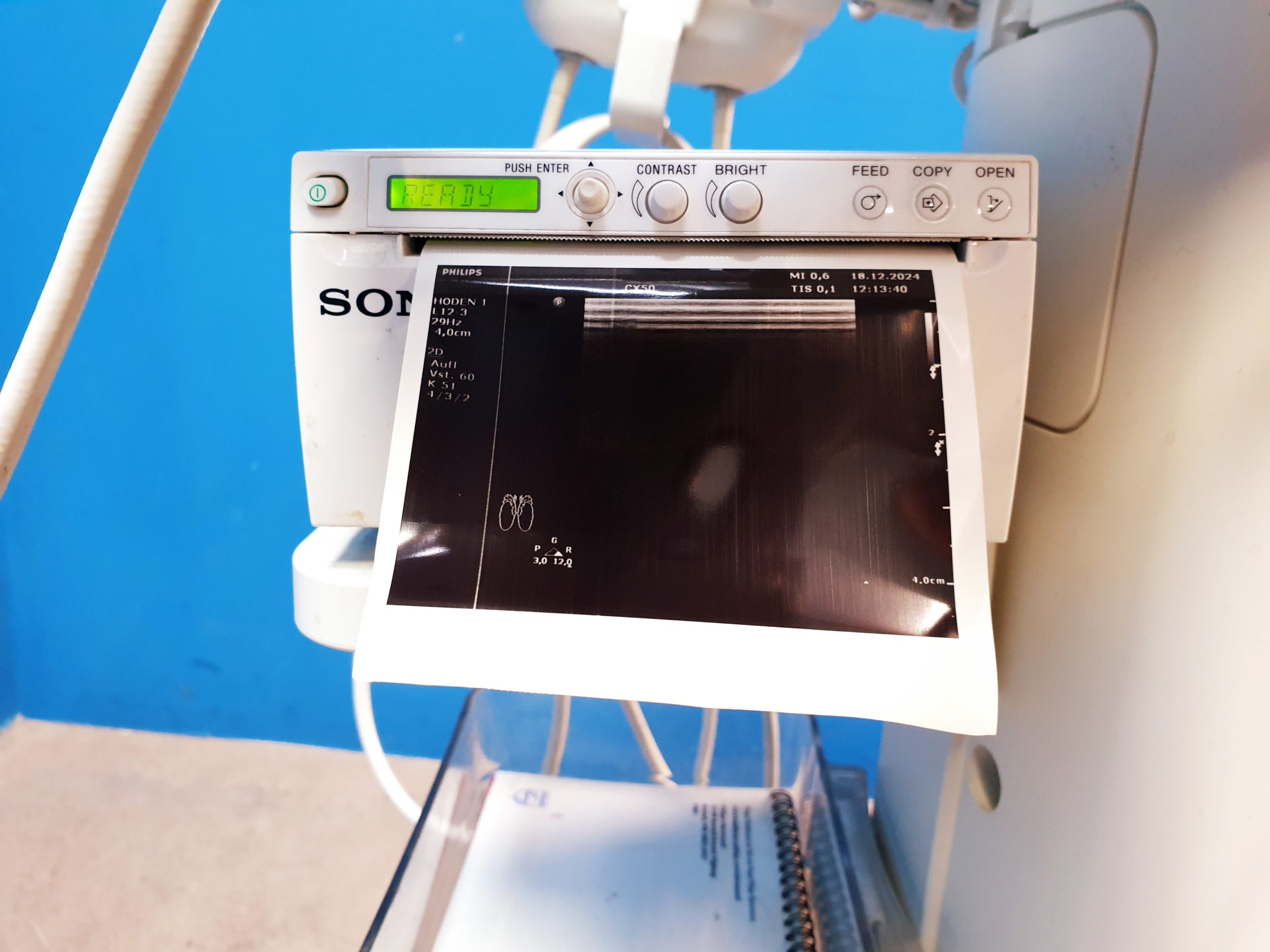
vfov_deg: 53.1
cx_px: 635
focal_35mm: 26
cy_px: 476
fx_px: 954
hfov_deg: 67.3
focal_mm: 4.3
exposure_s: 1/25
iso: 320
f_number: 2.4
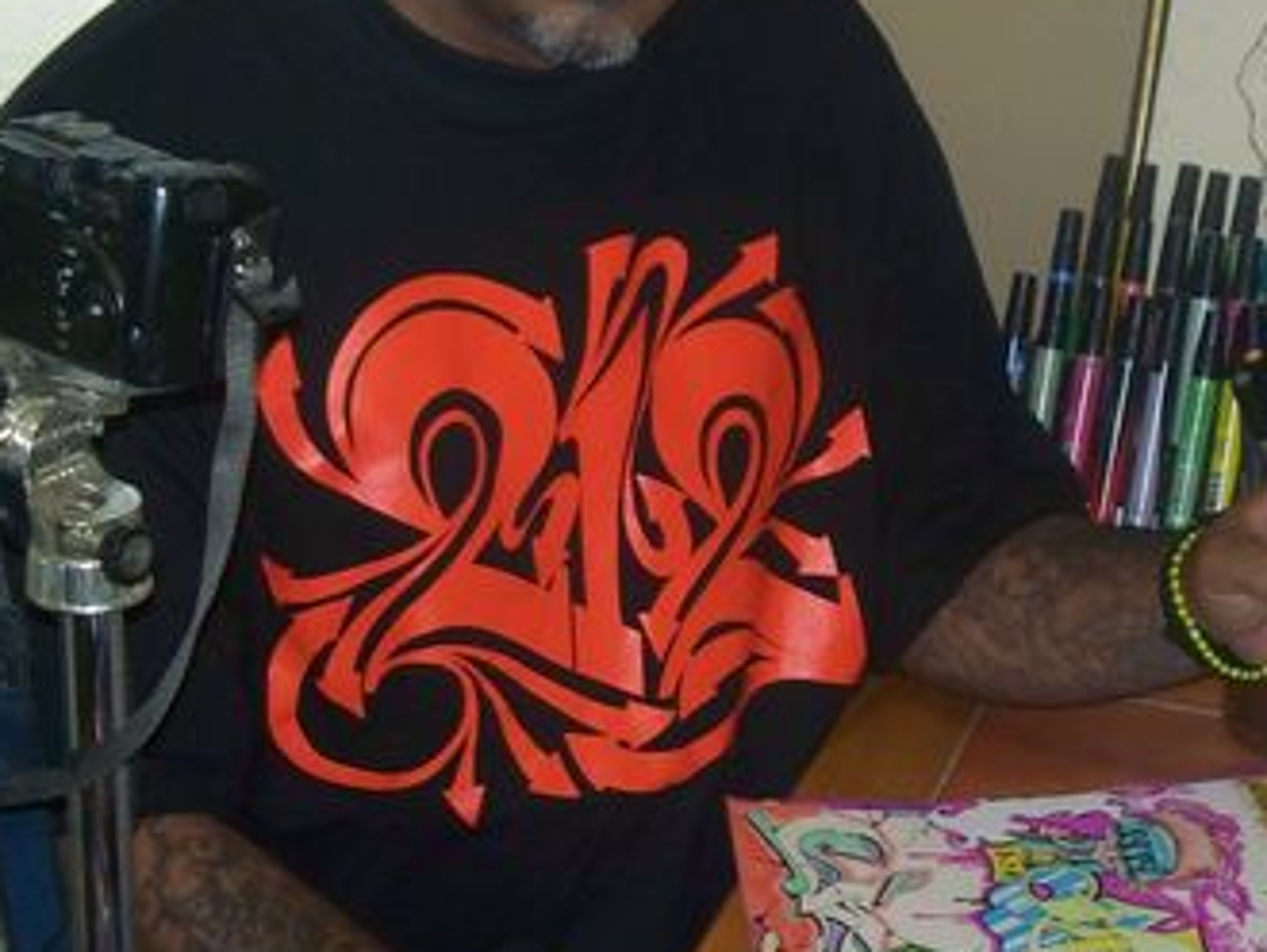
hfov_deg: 16.3
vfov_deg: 12.4
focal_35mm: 120
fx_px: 4395
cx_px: 983
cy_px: 457
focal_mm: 12.89
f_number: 3.1
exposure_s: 1/40
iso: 200
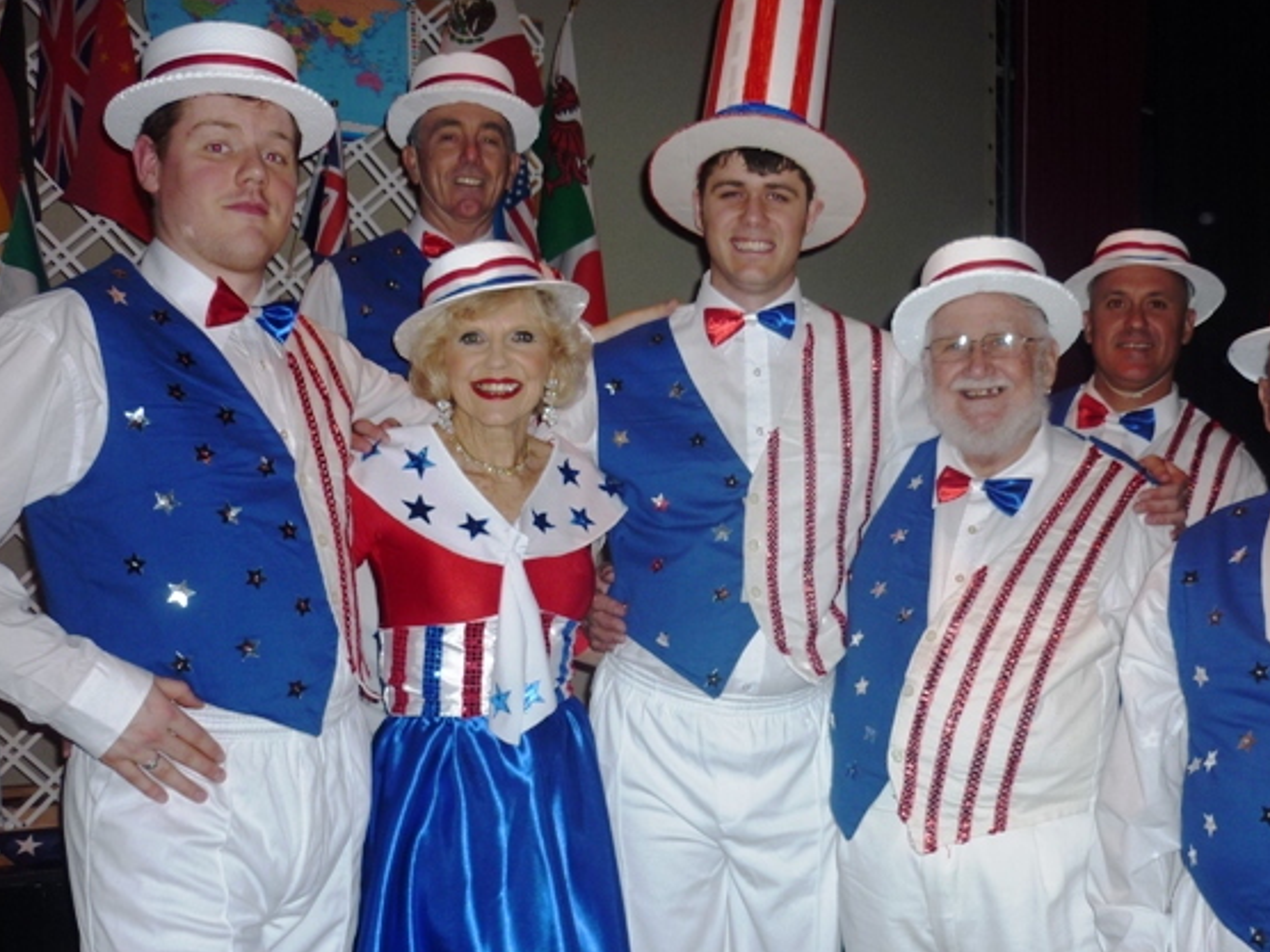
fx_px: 1394
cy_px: 479
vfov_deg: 37.7
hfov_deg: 48.8
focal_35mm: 38
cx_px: 726
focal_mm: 5.5
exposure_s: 1/30
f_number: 2.8
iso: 100
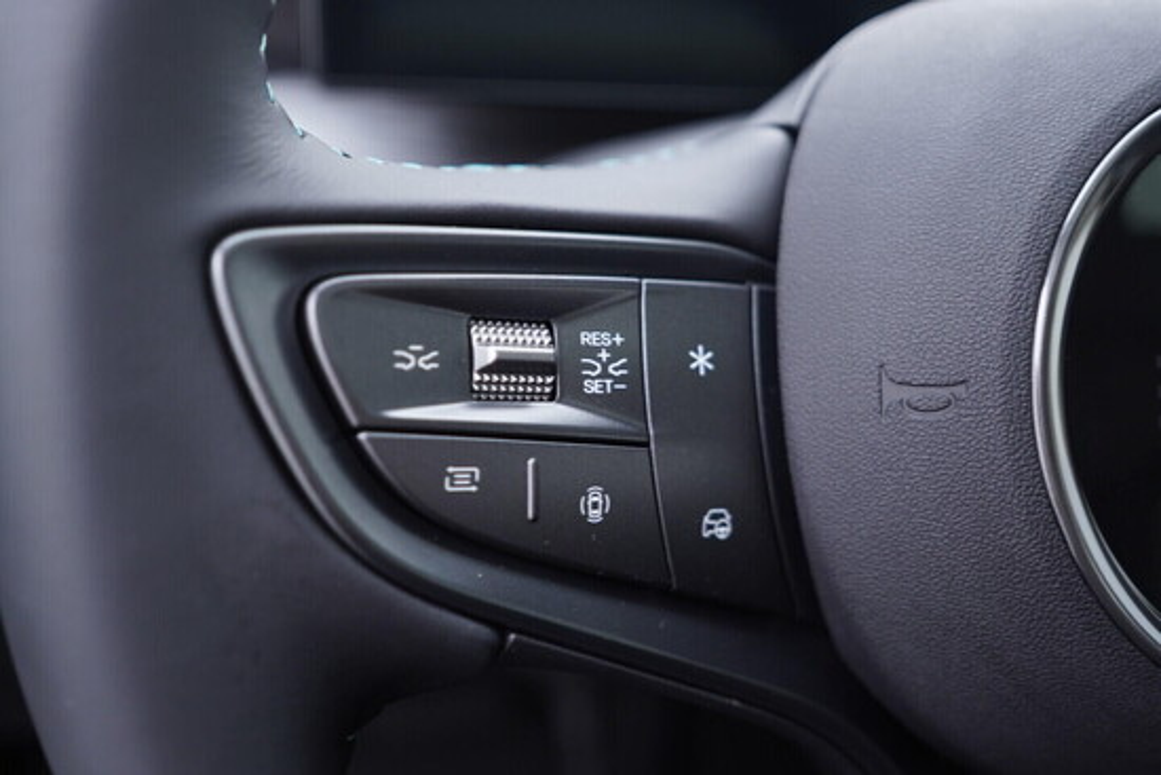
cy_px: 388
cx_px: 580
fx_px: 1161
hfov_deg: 53.1
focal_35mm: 36
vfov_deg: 36.9
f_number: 2.8
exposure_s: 1/40
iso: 250
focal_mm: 24
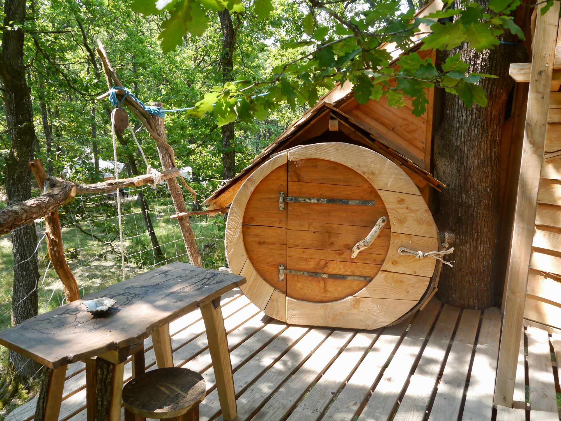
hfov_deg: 63.4
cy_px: 210
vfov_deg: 49.8
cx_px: 280
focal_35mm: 28
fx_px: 454
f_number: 8
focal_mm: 14
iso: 250
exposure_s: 1/60
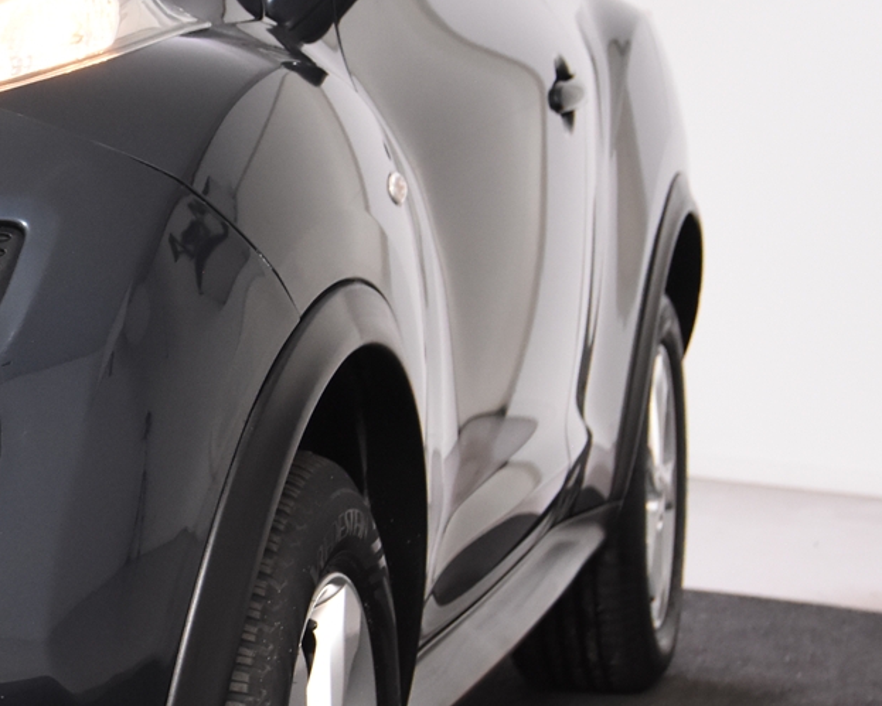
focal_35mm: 134
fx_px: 3511
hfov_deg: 13.6
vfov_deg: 11.5
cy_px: 451
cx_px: -384
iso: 1600
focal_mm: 31
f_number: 4.5
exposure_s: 1/80
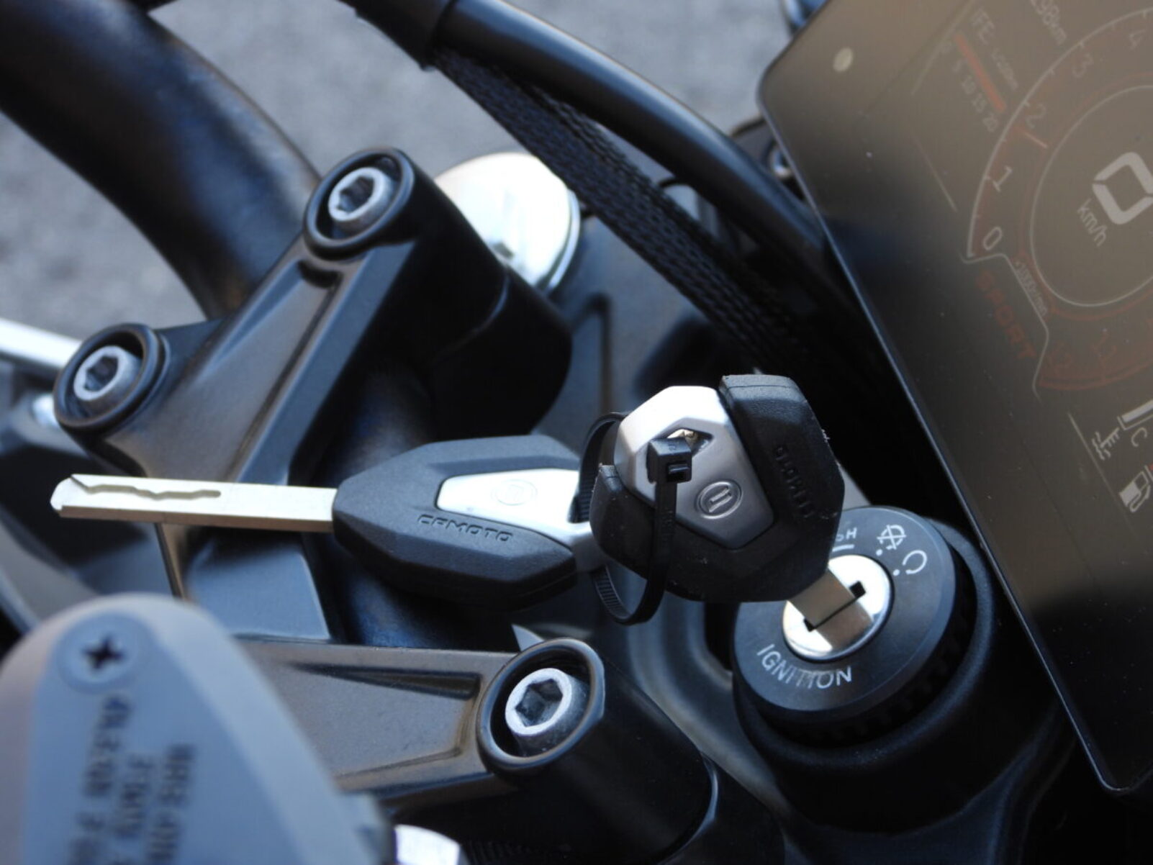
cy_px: 432
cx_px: 576
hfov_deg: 20.2
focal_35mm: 97
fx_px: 3231
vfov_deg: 15.2
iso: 100
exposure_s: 1/80
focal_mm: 17.5
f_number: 3.5
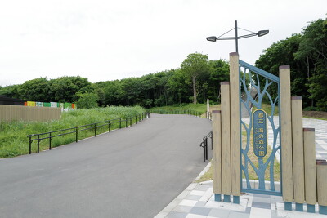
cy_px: 109
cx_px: 164
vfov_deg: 46.4
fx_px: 254
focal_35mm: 28
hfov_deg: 65.5
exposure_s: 1/400
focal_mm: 28
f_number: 4.5
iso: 100
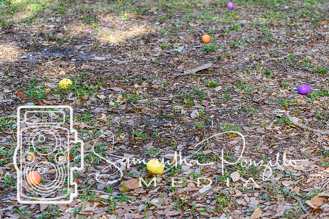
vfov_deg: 11.4
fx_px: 1097
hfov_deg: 17.1
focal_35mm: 120
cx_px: 164
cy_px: 110
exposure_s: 1/400
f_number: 4.8
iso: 400
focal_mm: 80
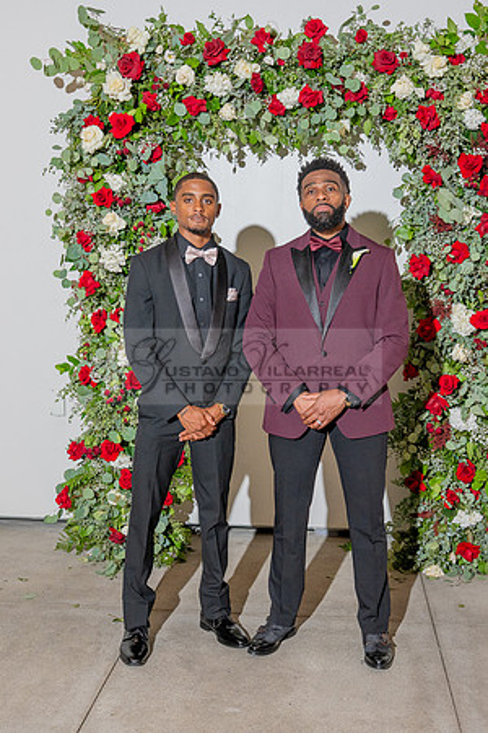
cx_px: 268
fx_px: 961
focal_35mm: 47
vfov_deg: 41.7
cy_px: 367
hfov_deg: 28.5
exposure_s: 1/200
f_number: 5.6
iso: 800
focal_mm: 31.5
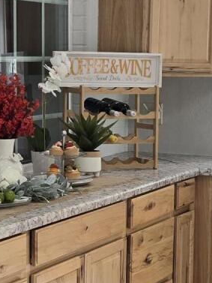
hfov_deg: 12.1
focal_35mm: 122
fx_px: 996
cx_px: 49
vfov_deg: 16.1
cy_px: 158
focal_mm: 5.4
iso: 50
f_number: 1.8
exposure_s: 1/120
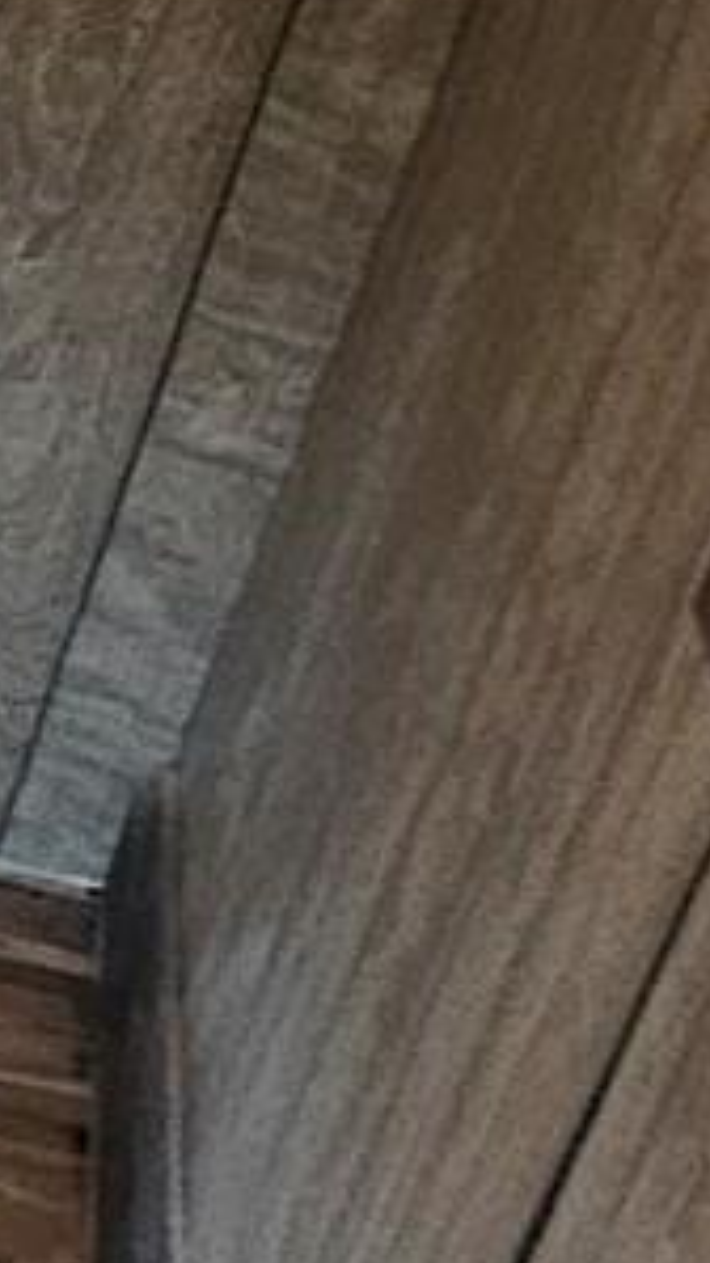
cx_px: -3030
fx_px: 3249
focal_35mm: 97
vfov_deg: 22.0
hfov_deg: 6.0
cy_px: 477
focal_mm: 2.2
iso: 500
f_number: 2.2
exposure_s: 1/30
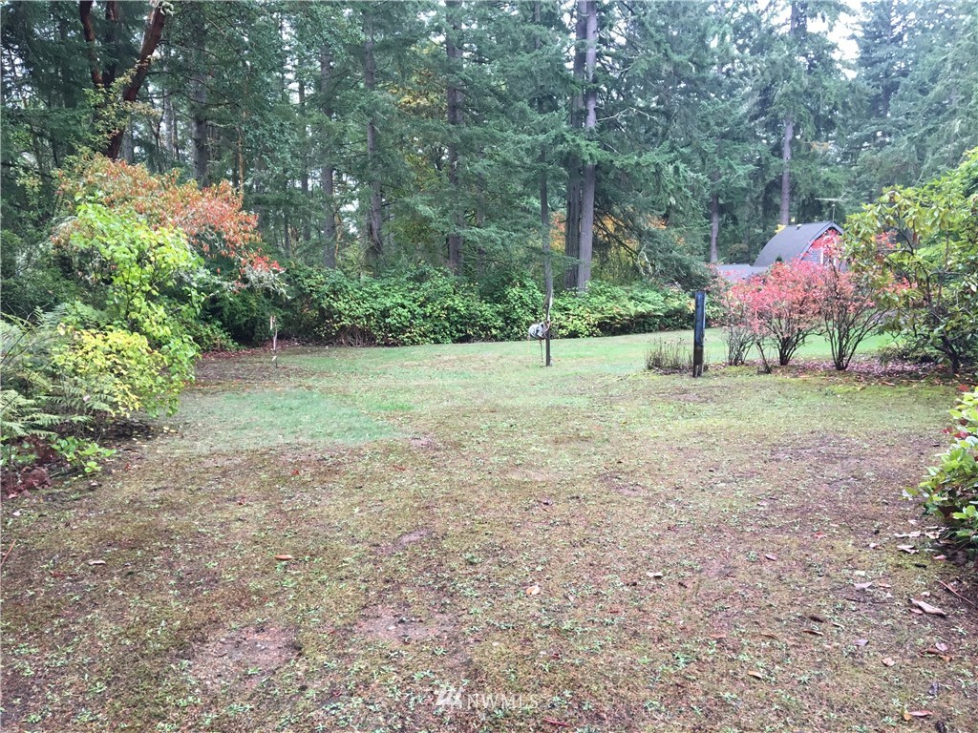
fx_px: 819
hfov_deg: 61.7
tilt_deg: -7.2
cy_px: 366
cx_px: 489
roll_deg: -0.3
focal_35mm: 29
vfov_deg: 48.2
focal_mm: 4.15
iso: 32
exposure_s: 1/30
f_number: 2.2
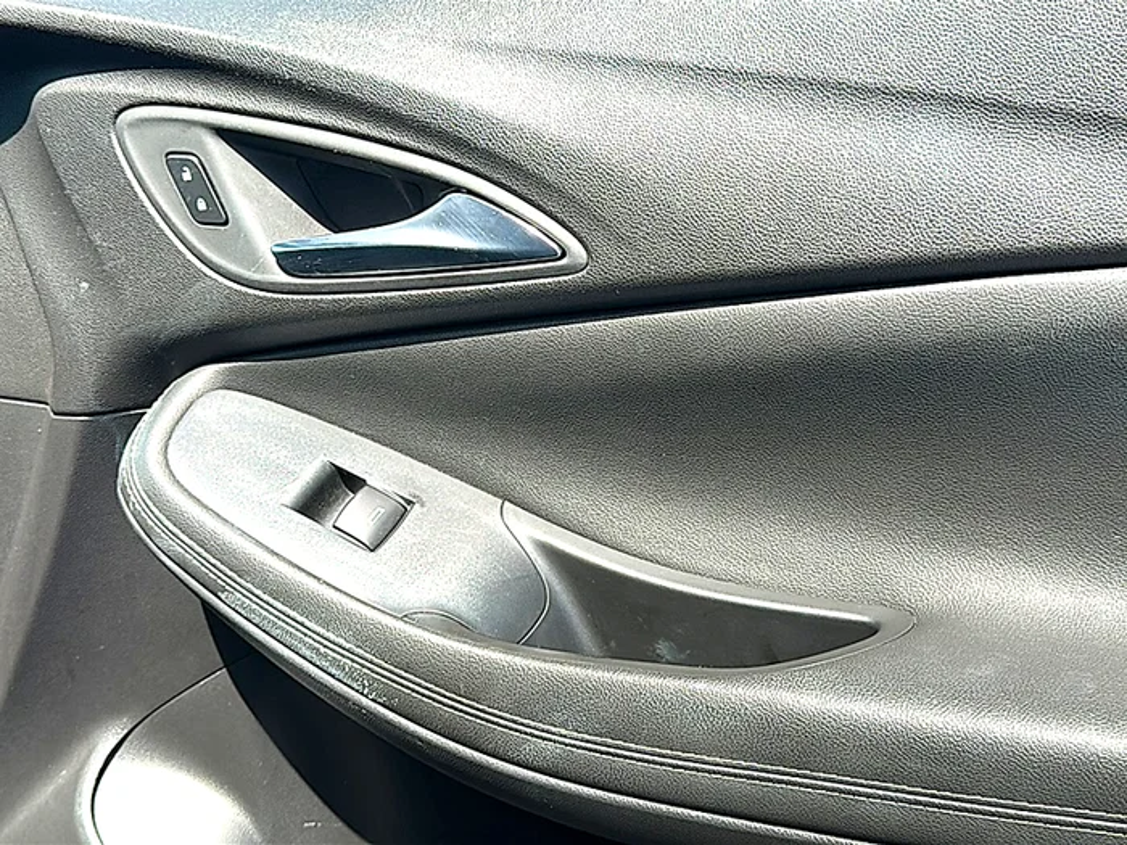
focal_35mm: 36
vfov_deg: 39.7
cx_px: 564
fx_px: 1172
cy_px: 422
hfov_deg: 51.4
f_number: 1.78
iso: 80
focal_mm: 6.86
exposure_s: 1/1042
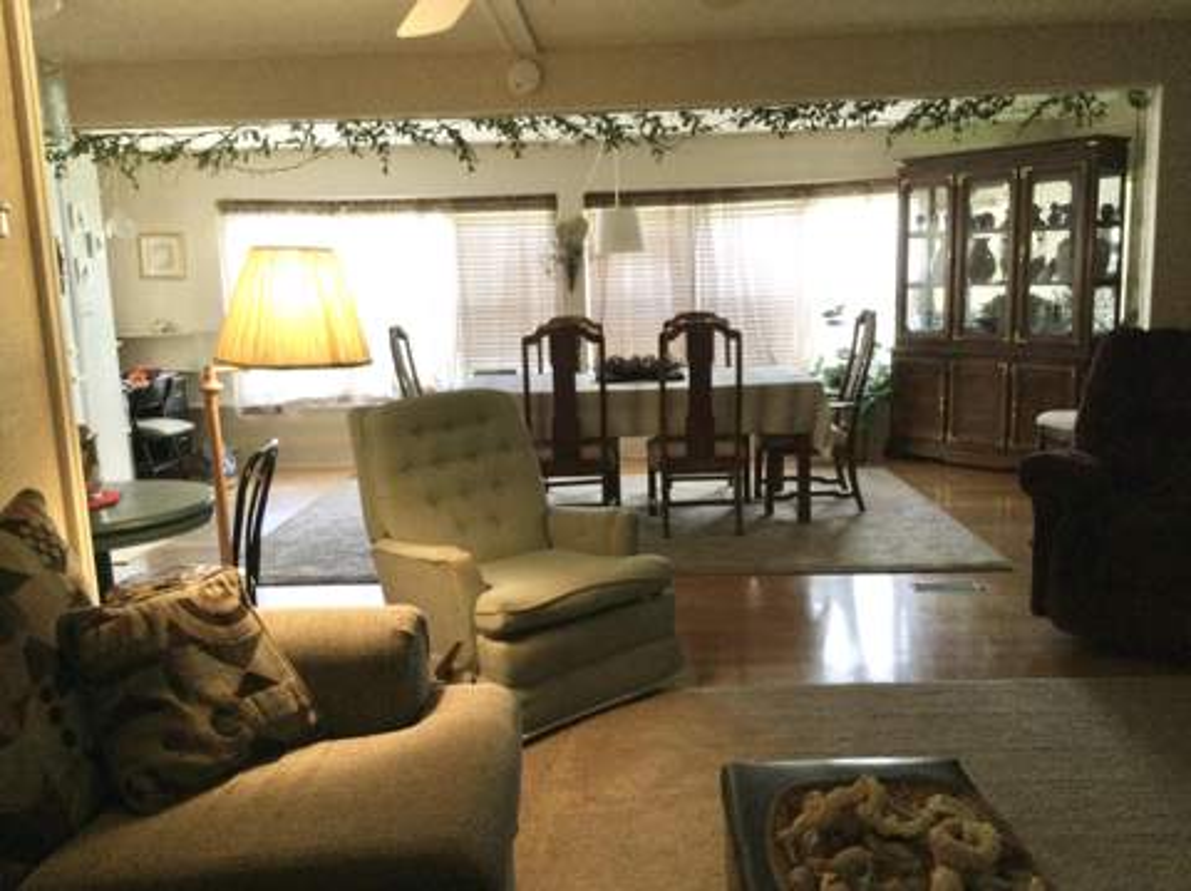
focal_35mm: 31
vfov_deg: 45.4
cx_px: 596
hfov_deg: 58.4
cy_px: 446
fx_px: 1066
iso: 80
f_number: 2.4
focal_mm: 3.3
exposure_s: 1/30
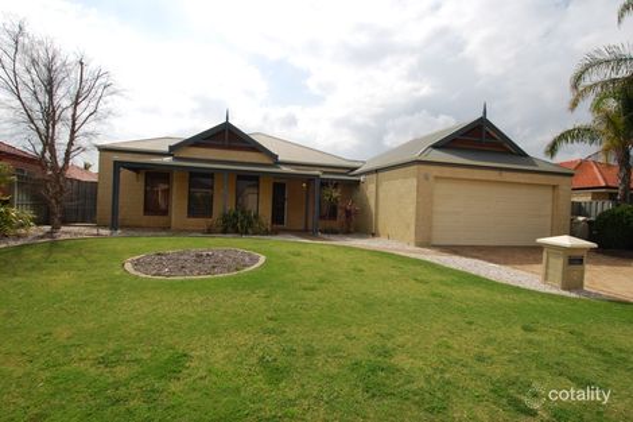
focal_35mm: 18
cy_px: 211
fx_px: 316
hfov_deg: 90.0
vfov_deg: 67.3
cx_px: 316
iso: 100
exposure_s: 1/200
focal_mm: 12
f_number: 11
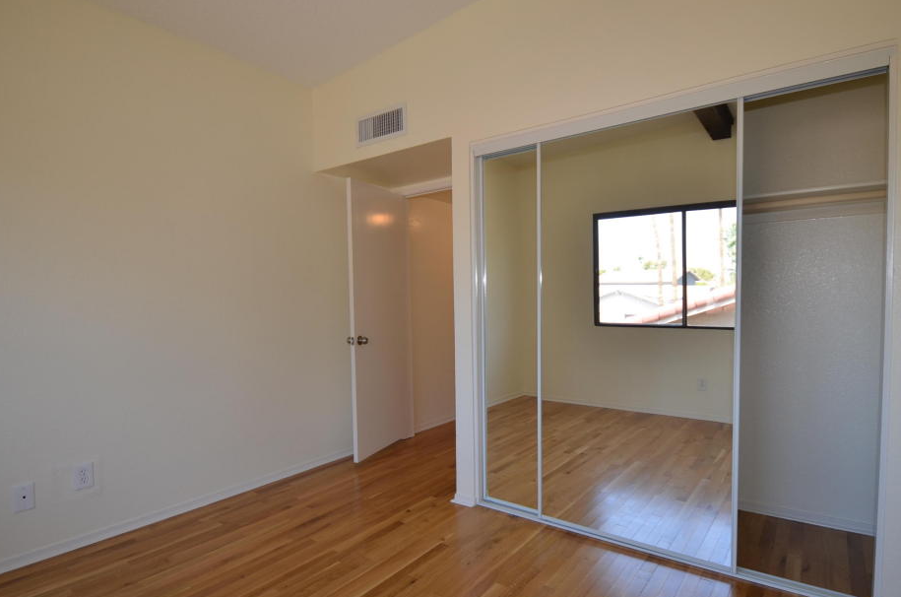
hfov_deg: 87.0
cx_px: 449
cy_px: 312
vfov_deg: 64.3
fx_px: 475
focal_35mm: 19
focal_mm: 10
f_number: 4
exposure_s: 1/60
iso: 100
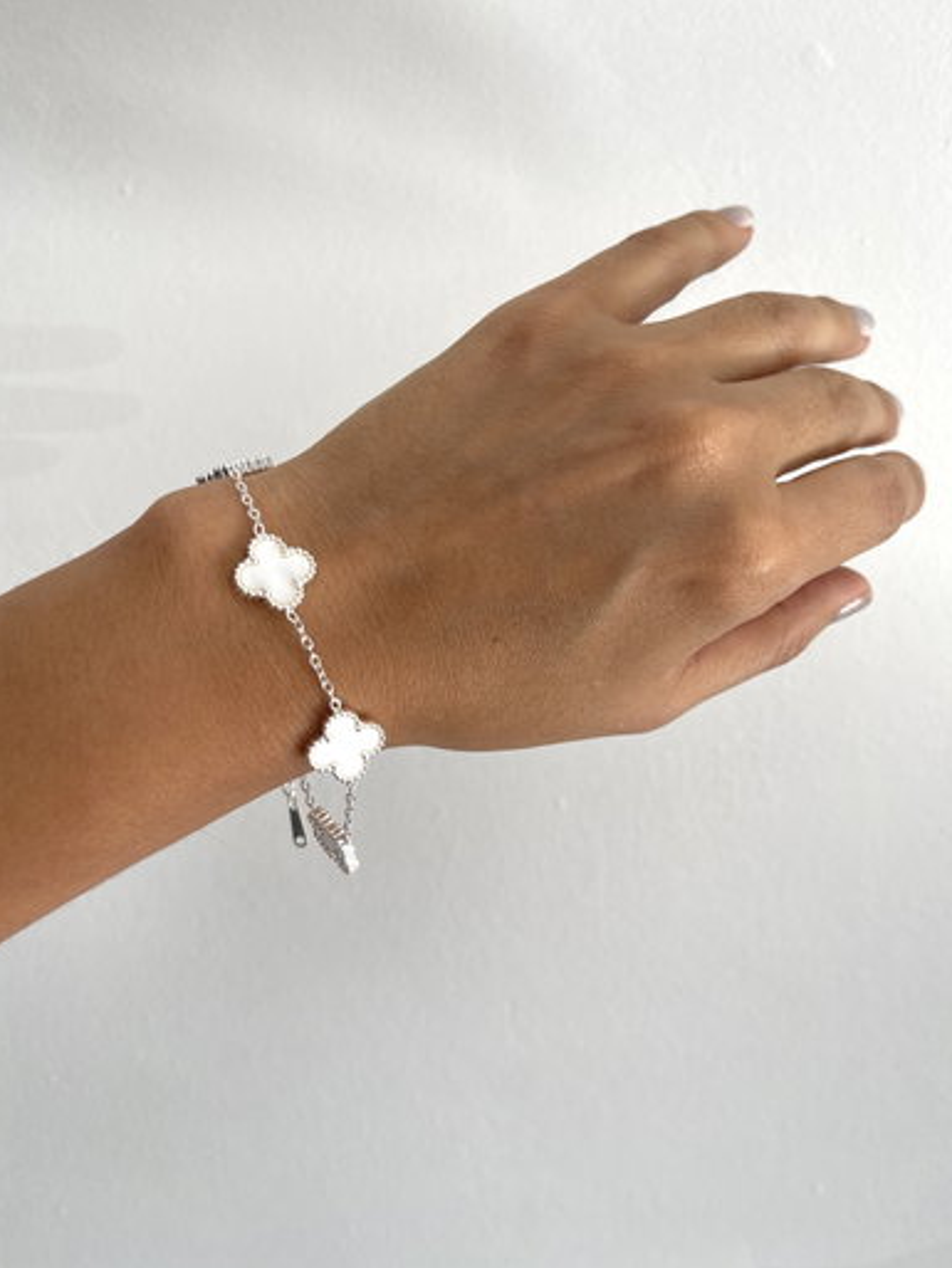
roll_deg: +6.2
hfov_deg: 53.1
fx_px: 953
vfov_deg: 67.3
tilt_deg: -13.2
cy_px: 612
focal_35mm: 26
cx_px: 465
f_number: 1.6
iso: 32
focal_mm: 5.1
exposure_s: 1/156
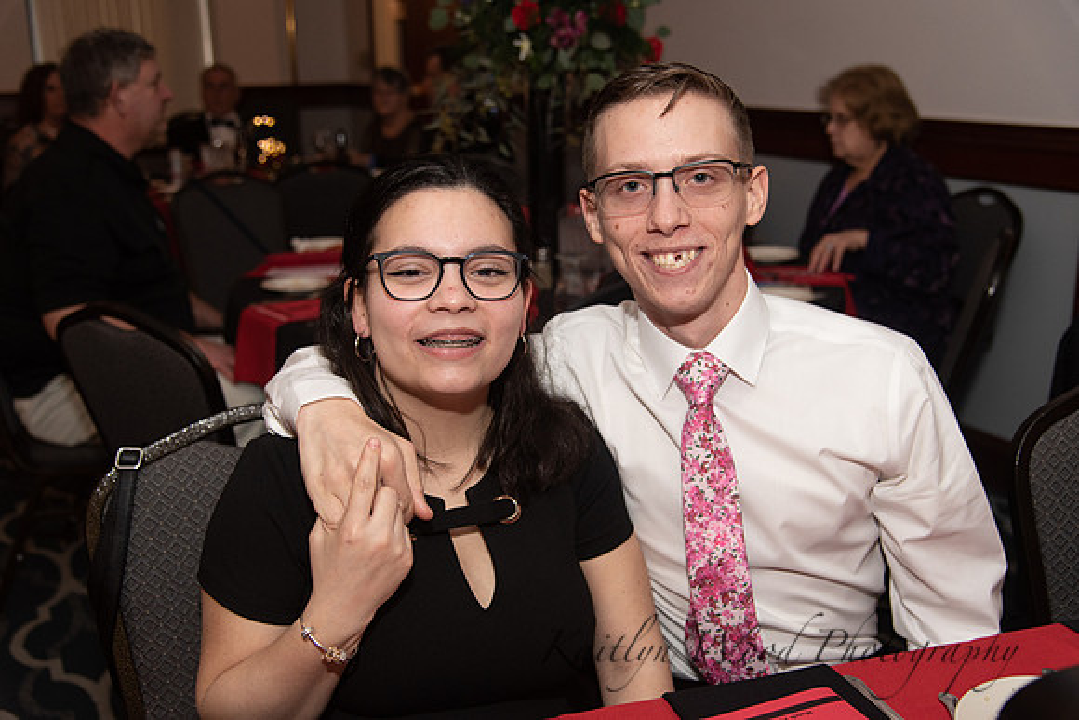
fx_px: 1139
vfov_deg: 35.1
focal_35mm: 38
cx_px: 540
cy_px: 360
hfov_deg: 50.7
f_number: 4
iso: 800
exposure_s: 1/200
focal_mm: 38
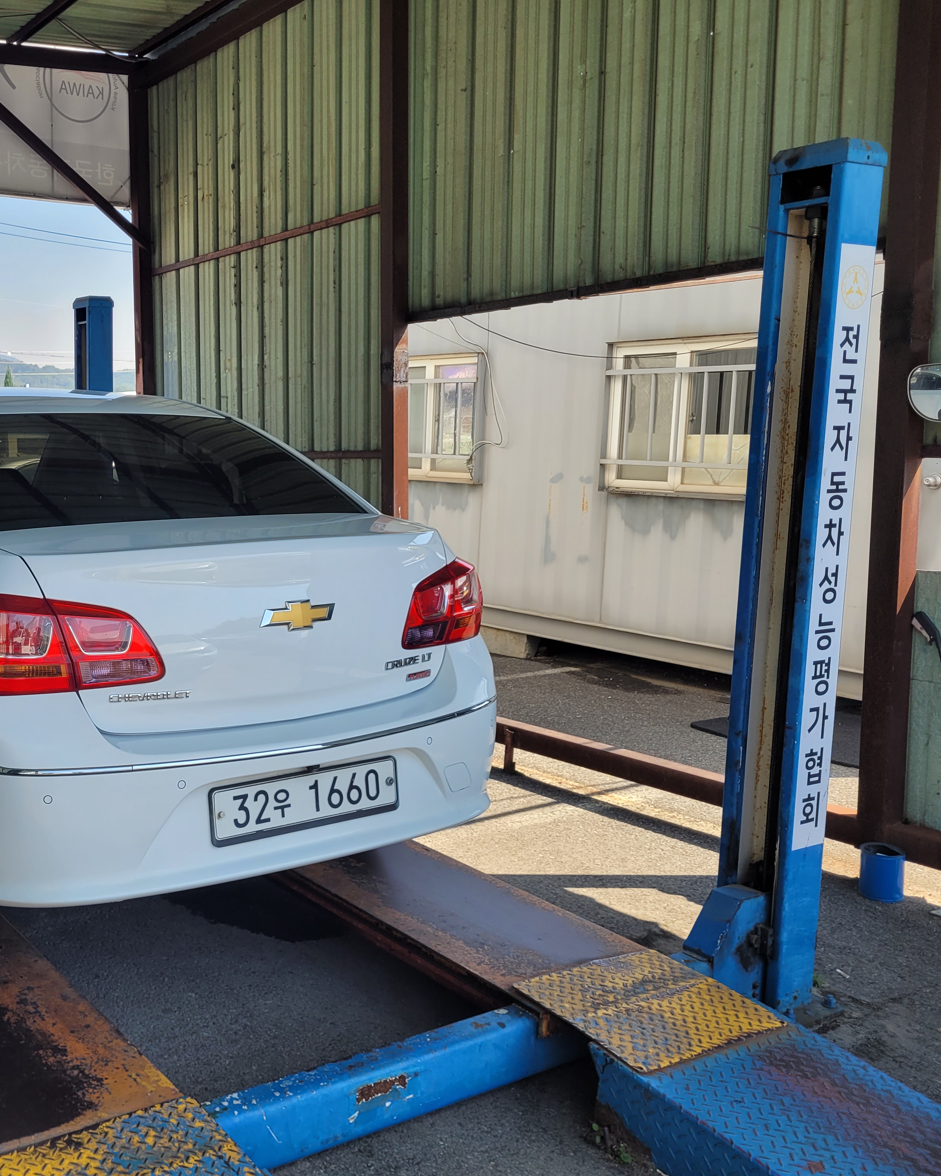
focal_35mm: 34
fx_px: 1184
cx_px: 157
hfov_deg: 41.1
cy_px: 590
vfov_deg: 52.8
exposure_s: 1/796
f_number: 1.8
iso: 40
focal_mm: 5.4
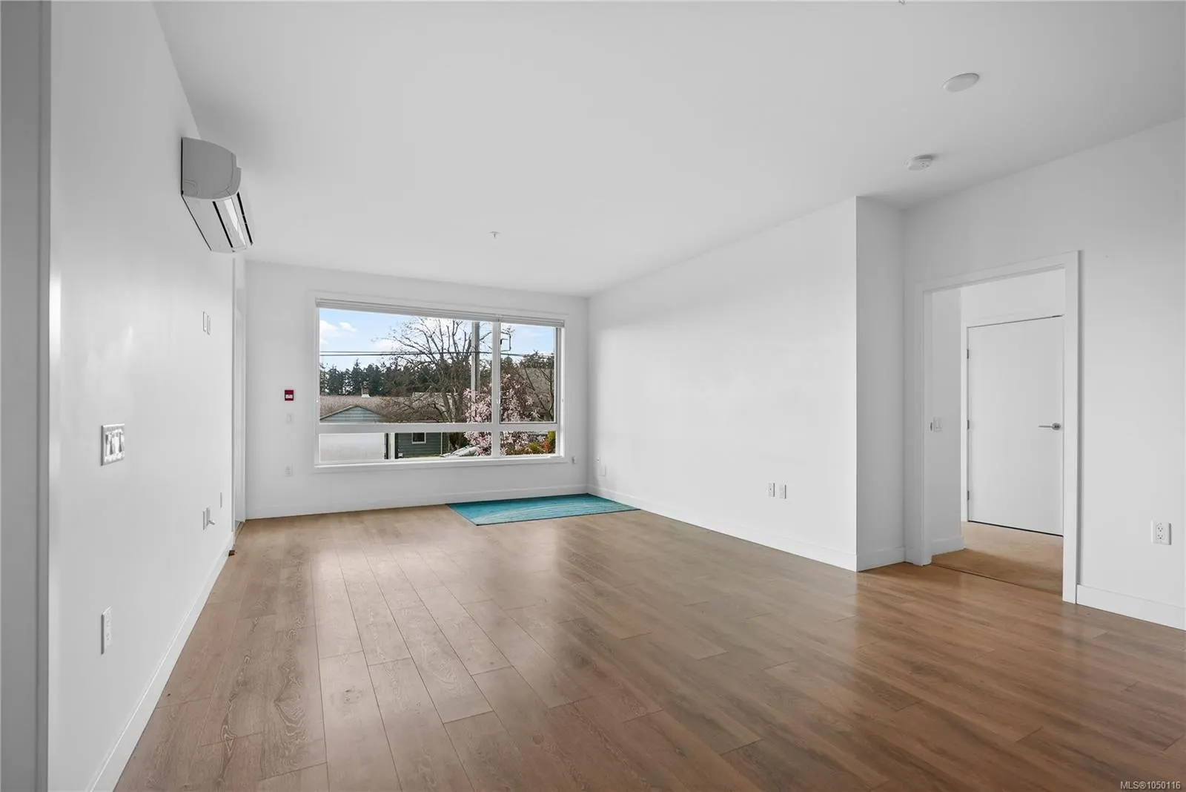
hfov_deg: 96.7
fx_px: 527
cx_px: 593
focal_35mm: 16
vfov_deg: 73.8
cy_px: 396
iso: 500
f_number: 4
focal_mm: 16
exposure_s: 1/30
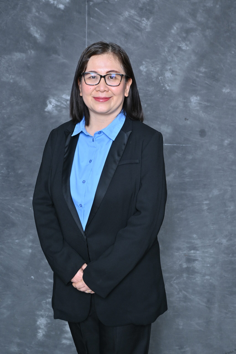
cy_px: 177
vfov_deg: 34.2
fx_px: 575
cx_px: 118
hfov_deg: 23.2
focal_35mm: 58
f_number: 5.6
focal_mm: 39
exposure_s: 1/100
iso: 200
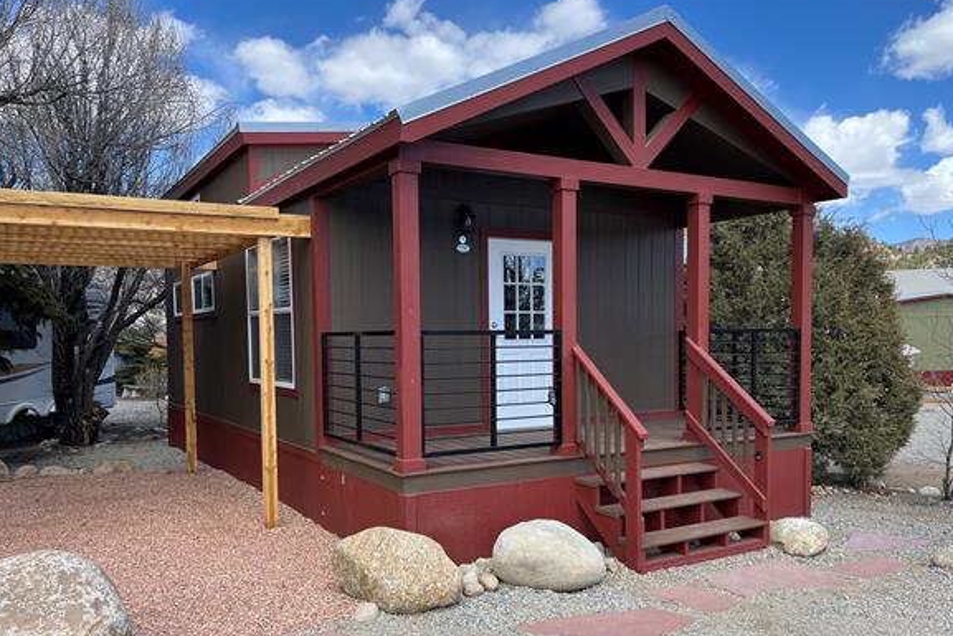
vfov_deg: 43.5
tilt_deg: -3.2
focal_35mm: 30
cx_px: 491
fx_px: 794
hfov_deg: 61.9
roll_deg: +0.6
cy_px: 372
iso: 50
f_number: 1.6
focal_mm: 5.1
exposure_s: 1/1075
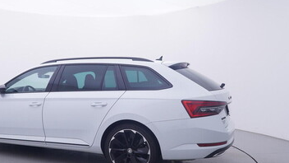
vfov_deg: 32.1
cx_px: 96
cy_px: 93
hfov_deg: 53.1
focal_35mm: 37
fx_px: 282
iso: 200
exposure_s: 1/80
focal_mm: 15
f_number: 5
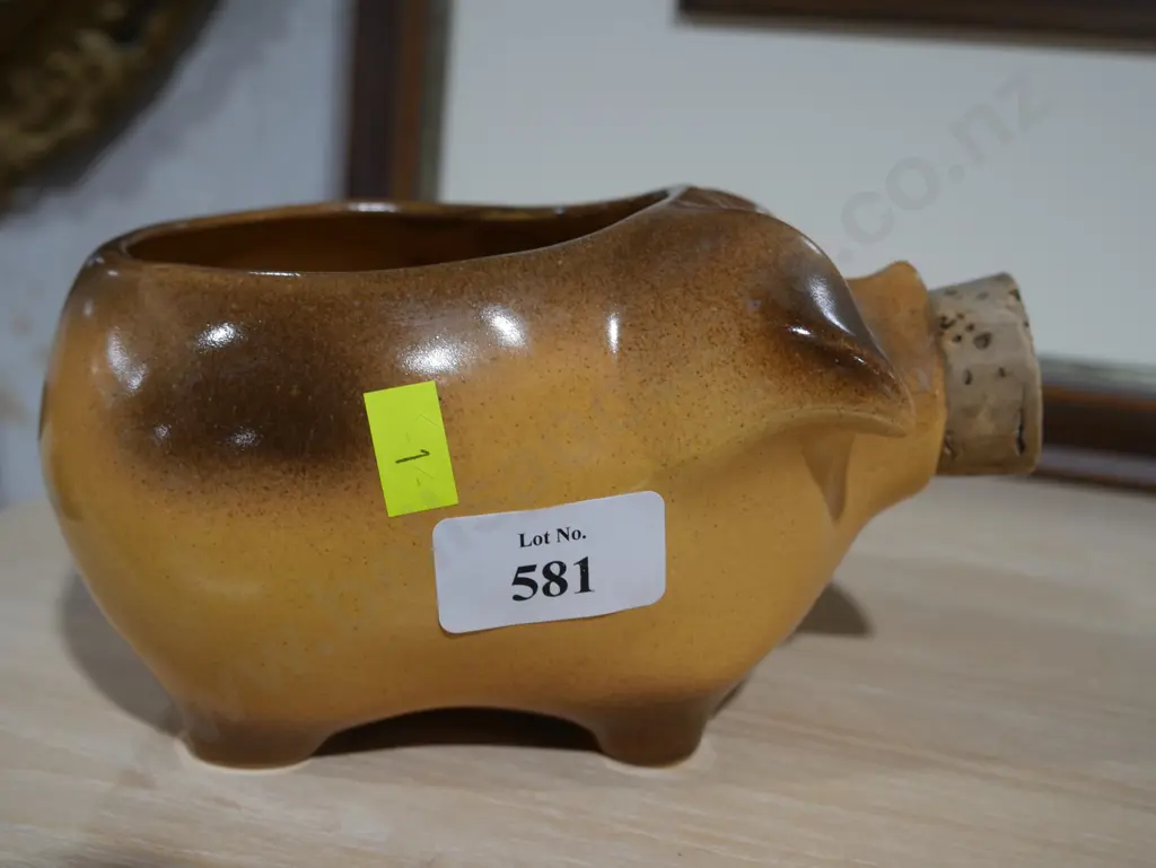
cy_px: 434
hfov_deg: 46.8
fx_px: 1336
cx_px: 578
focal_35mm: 40
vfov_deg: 36.0
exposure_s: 1/60
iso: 320
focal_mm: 20
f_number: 4.5
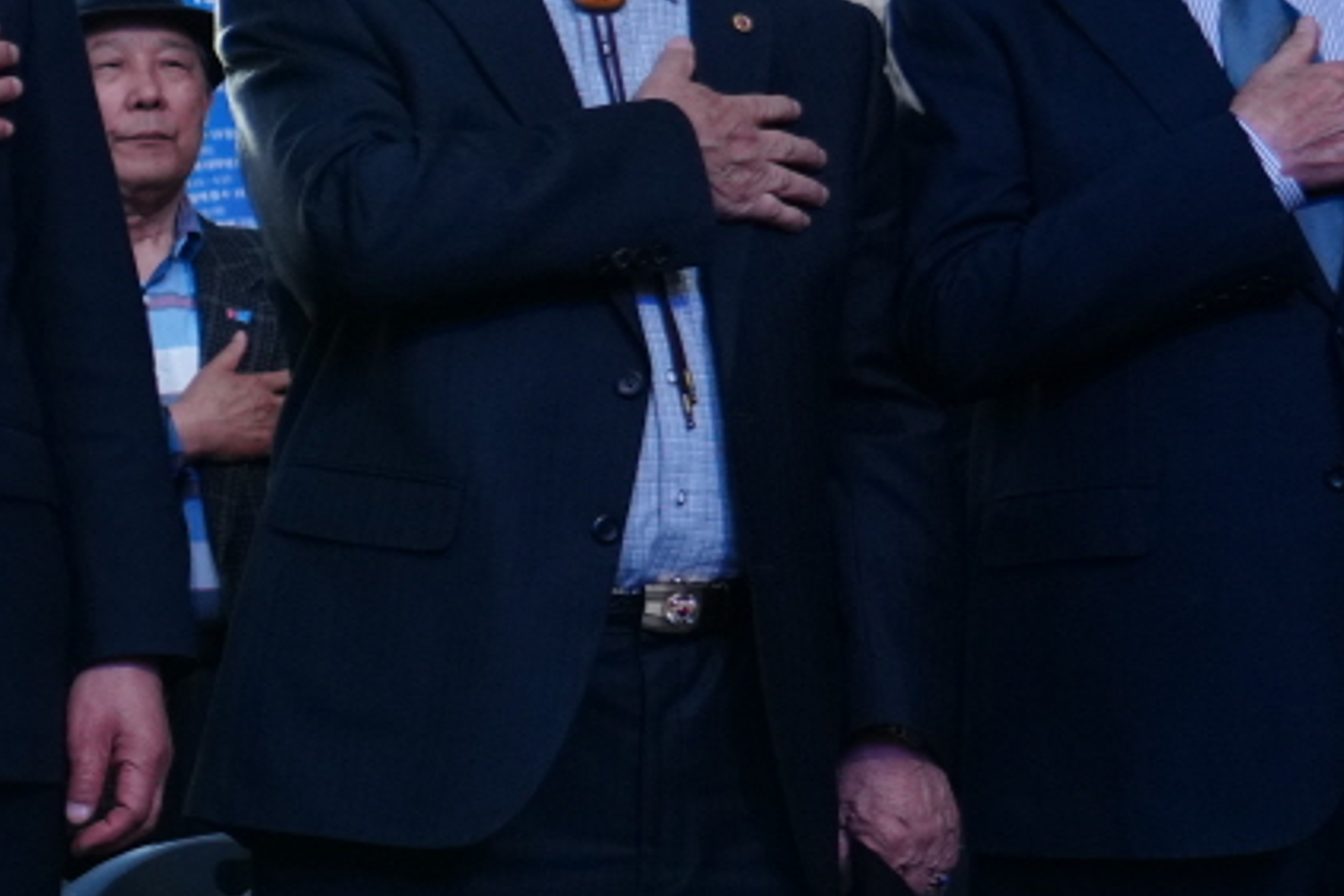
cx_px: -1500
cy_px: 454
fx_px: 5562
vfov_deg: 9.2
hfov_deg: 12.0
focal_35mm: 149
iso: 800
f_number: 4
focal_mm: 35
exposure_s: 1/160
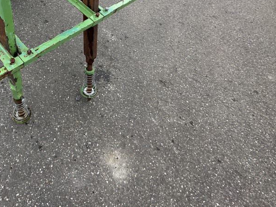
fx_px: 191
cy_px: 46
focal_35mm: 24
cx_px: 54
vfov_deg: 53.6
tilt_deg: -51.3
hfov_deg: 64.9
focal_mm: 2.22
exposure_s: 1/262
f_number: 2.2
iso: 40
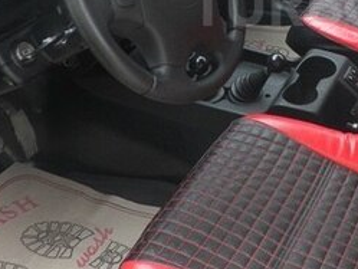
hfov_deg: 26.9
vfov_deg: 20.7
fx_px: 714
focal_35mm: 69
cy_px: 4
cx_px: 339
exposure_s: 1/40
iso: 80
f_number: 2.8
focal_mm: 4.6
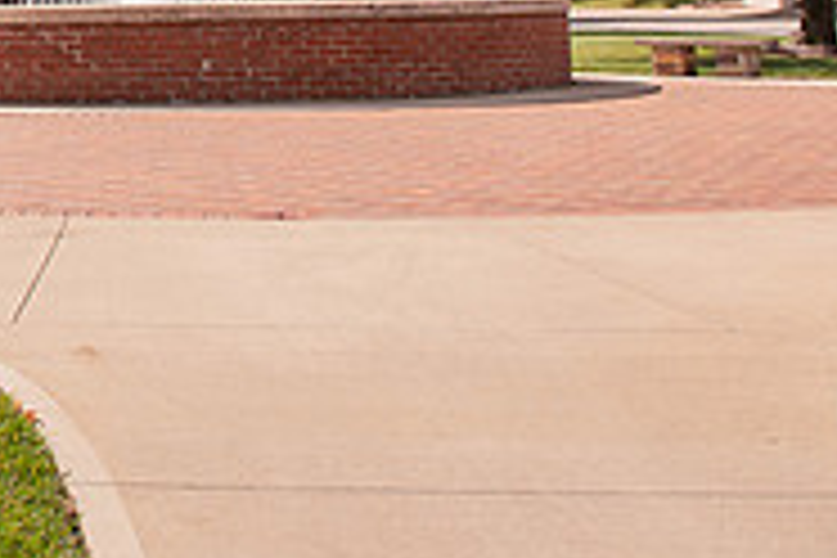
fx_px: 1744
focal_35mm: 75
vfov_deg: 17.0
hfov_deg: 22.1
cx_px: -436
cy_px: -182
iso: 250
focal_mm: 24
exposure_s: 1/320
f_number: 5.6
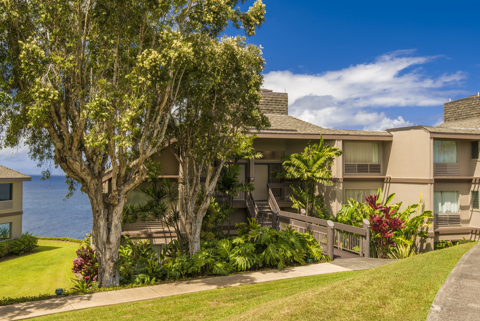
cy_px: 160
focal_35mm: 35
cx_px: 240
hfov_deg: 54.4
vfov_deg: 37.9
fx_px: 467
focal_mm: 35
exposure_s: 1/100
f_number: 11
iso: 125
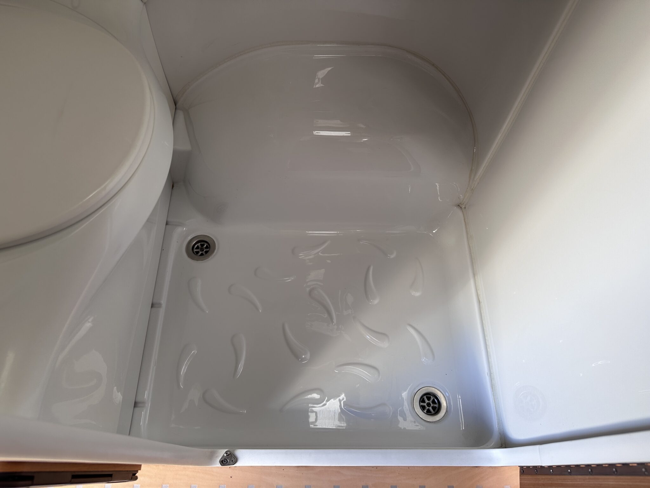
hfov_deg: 71.6
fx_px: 451
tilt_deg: -63.1
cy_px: 244
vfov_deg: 56.8
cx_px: 325
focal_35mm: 24
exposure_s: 1/141
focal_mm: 6.86
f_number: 1.78
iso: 64
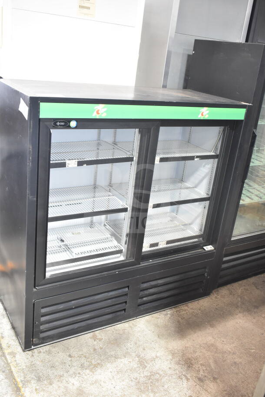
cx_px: 132
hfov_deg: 38.4
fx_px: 381
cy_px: 198
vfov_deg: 55.1
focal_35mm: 34
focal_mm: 23
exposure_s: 1/50
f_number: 3.8
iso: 1600
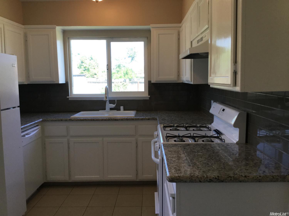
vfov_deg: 45.4
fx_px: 259
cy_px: 108
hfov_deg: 58.4
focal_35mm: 31
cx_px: 144
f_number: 2.4
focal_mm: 3.3
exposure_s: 1/40
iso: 25
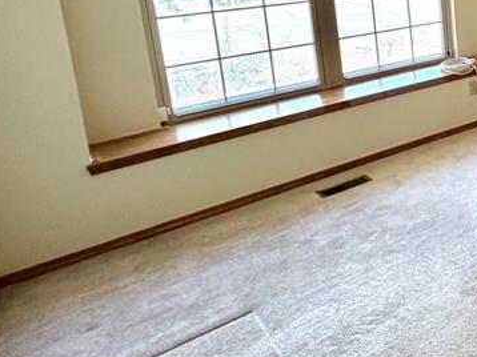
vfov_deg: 33.2
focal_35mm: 40
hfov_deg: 32.1
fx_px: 551
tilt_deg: -9.3
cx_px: 654
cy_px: 7
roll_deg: +0.7
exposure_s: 1/121
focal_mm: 2.22
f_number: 2.2
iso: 160
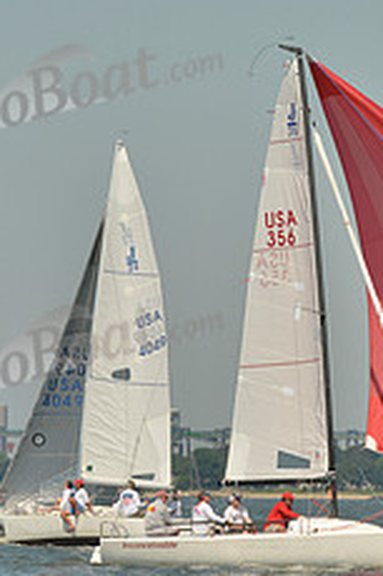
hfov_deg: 2.7
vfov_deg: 4.1
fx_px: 8070
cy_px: 193
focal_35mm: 505
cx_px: 354
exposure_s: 1/1250
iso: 200
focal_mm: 200
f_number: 7.1
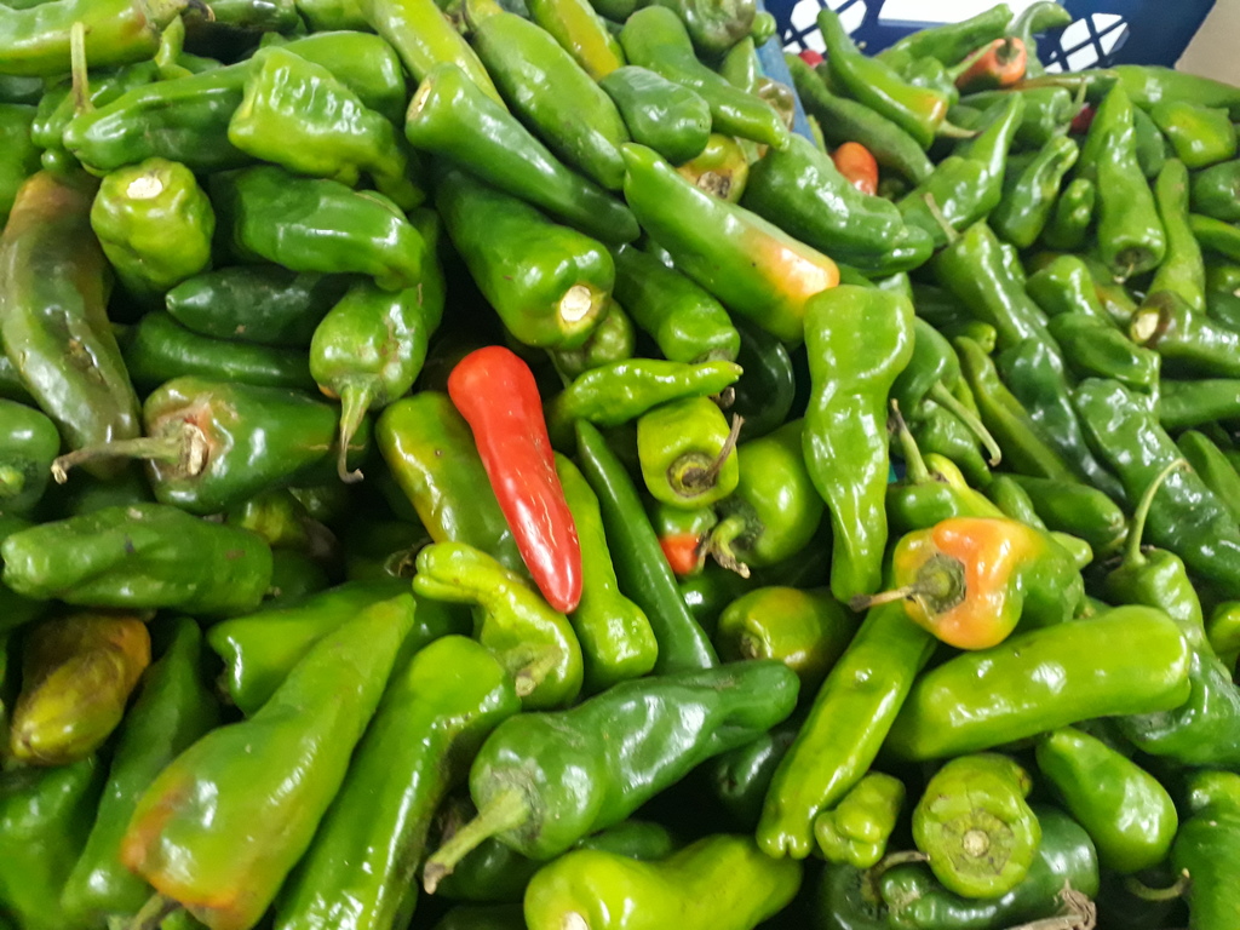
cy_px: 465
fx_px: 967
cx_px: 620
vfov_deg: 51.4
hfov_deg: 65.3
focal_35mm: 27
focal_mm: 3.6
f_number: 1.9
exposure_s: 1/15
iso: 400
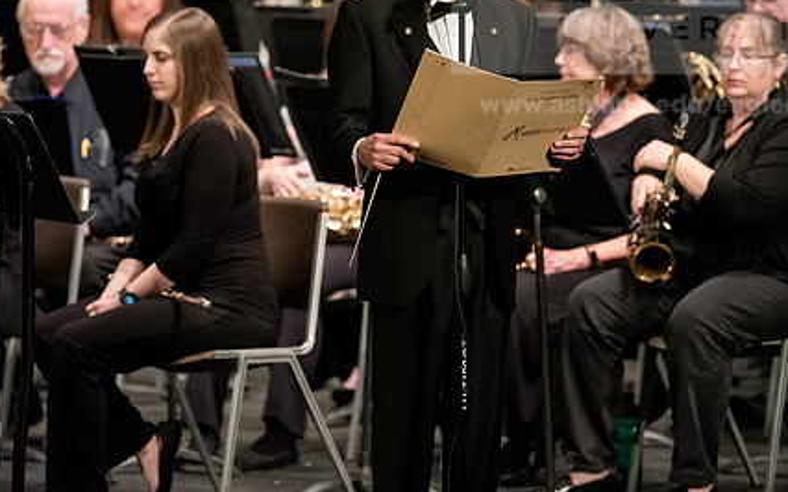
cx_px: 396
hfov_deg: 5.1
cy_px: 143
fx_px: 8931
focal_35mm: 416
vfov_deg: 3.2
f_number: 2.8
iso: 4000
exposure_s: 1/250
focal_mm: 300
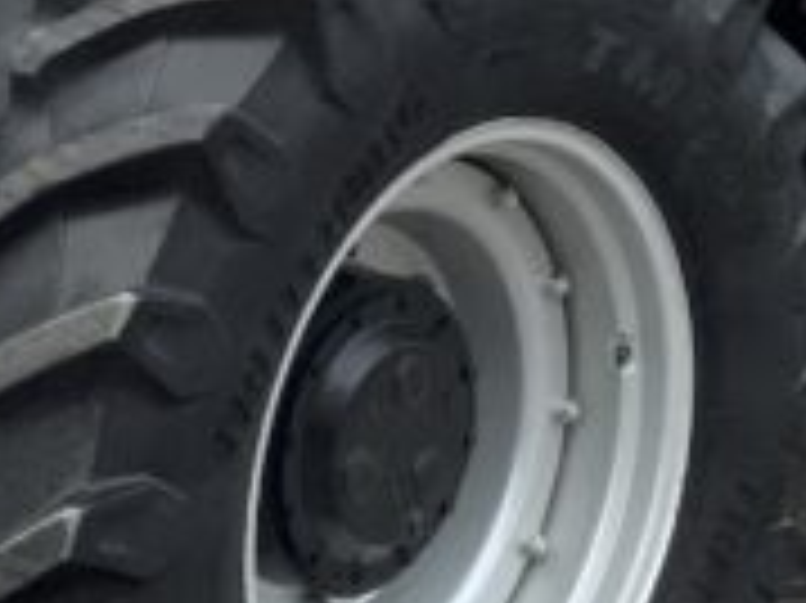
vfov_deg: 8.7
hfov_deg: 11.9
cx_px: 599
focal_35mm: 166
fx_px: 3863
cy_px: -292
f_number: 1.8
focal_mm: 3
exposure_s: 1/194
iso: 16
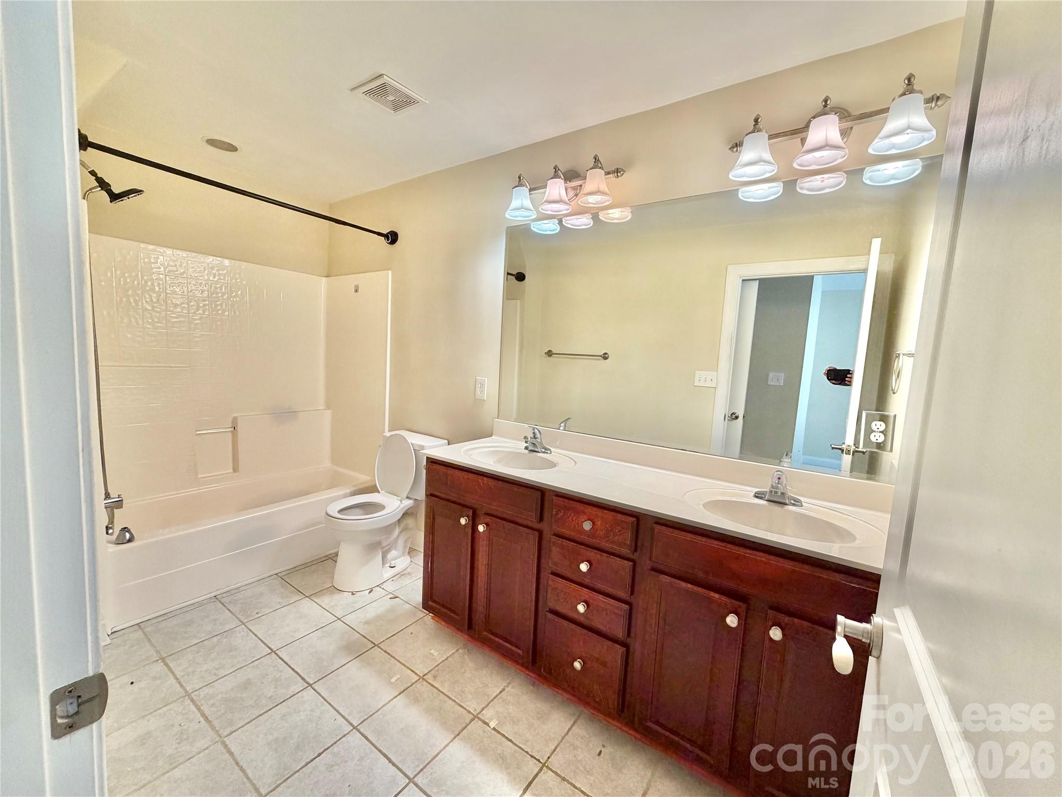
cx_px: 531
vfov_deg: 85.7
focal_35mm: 14
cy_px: 398
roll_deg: -2.9
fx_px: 430
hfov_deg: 102.1
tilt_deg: -6.5
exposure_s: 1/120
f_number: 2.2
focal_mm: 2.22
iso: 160
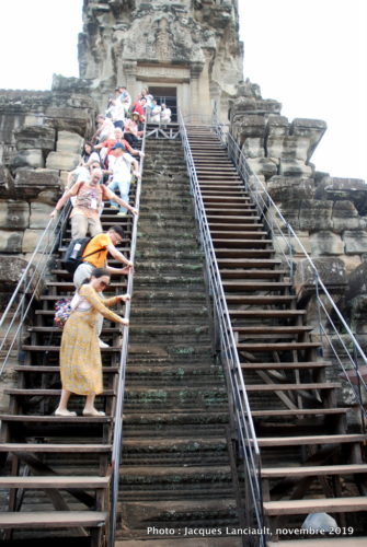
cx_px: 184
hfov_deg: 48.1
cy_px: 274
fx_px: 411
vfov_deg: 67.3
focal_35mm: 27
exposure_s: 1/20
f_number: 3.5
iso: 100
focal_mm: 18
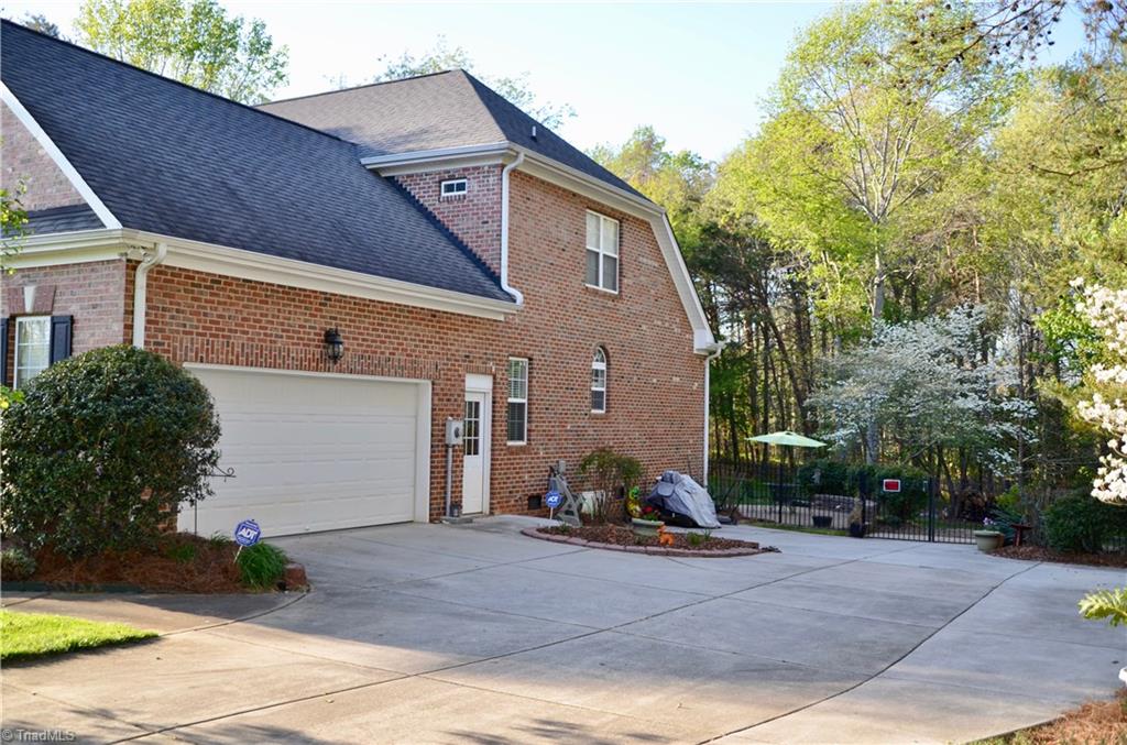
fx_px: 1124
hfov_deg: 53.3
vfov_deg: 36.7
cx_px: 564
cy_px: 372
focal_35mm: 36
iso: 140
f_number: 4
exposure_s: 1/250
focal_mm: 24
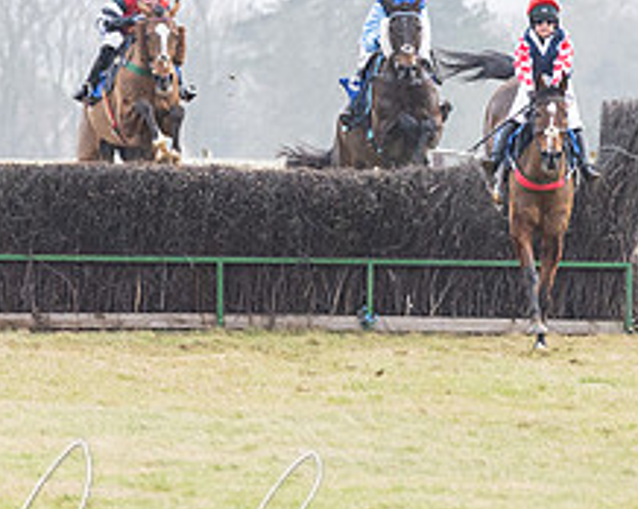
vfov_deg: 1.4
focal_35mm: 1140
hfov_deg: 1.7
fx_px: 21507
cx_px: 548
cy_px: 285
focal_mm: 200
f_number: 4
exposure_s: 1/800
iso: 400
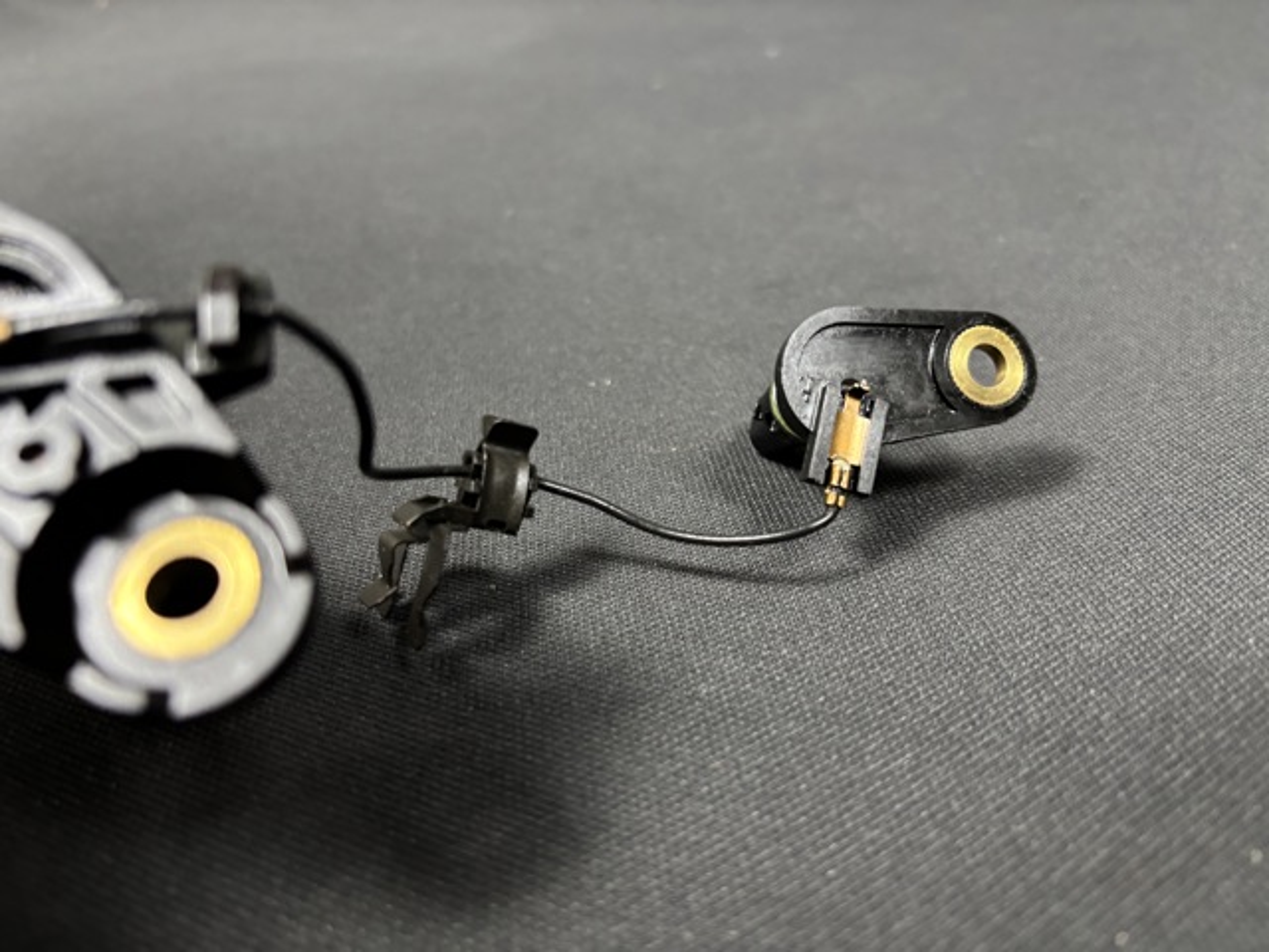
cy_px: 476
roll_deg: +5.3
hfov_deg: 67.3
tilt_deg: -33.2
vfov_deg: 53.1
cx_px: 634
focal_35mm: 26
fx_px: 953
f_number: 1.6
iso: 400
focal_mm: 5.96
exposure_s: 1/33
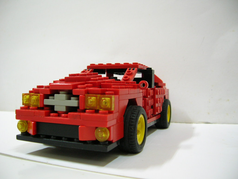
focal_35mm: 34
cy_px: 90
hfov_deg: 54.0
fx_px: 234
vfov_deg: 41.8
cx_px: 119
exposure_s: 1/2.6
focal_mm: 5.7
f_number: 2.9
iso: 100
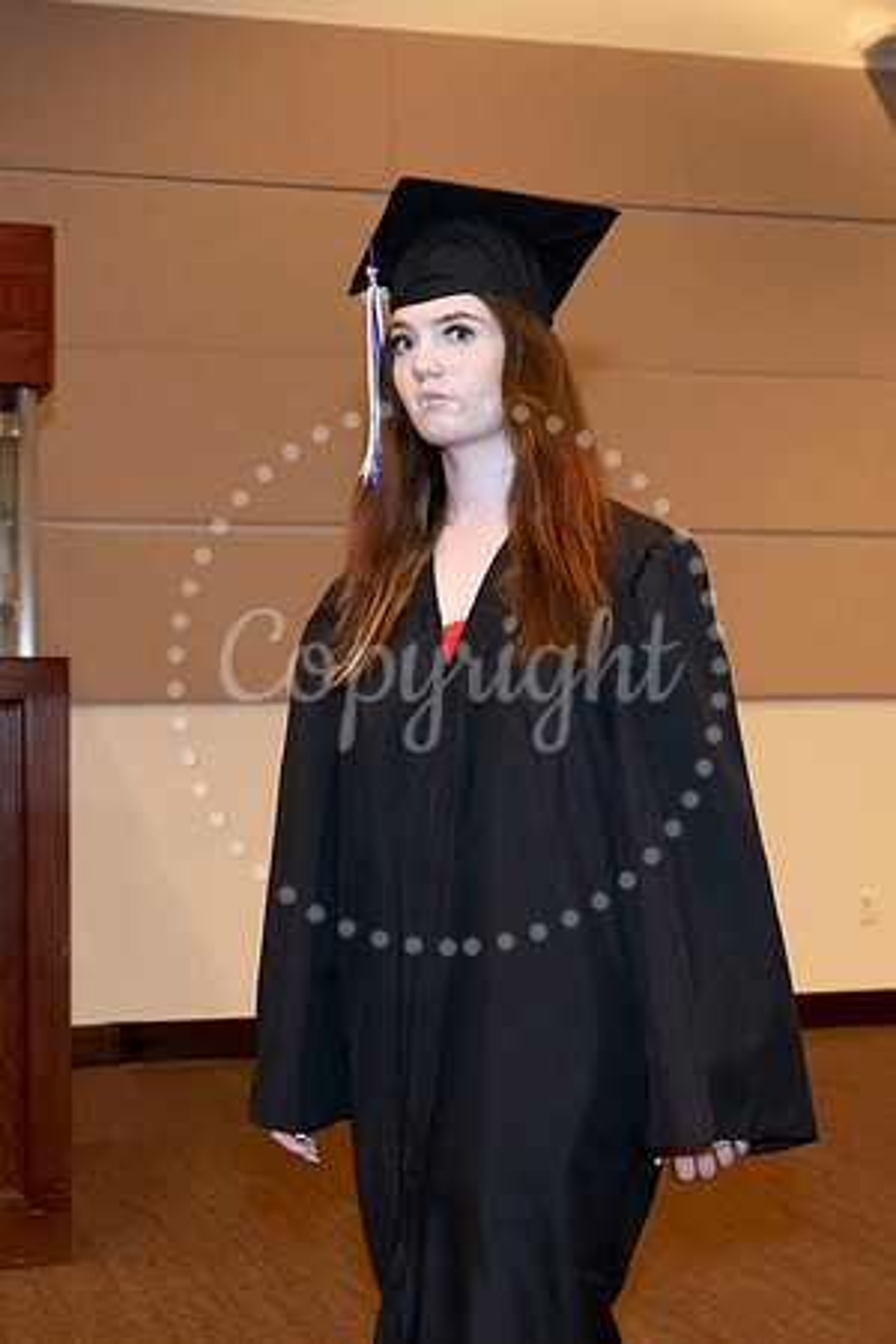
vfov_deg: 37.9
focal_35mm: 53
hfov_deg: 25.5
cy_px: 672
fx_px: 1960
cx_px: 264
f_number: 5.6
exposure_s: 1/125
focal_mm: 35
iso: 6400
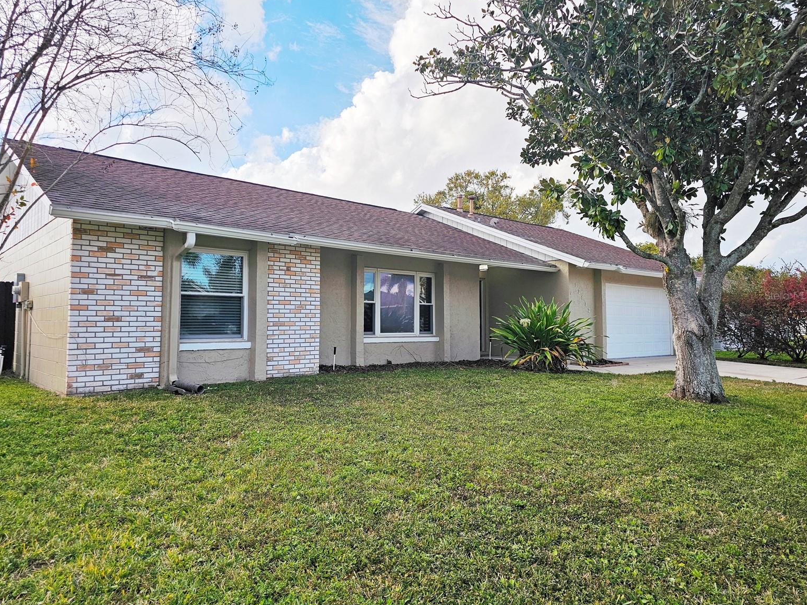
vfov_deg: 56.8
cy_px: 295
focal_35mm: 24
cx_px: 393
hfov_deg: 71.6
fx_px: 560
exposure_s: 1/1076
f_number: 1.7
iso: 20
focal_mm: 6.3
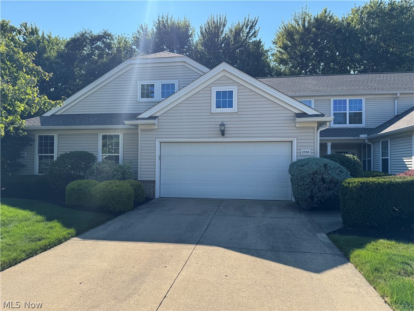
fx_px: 287
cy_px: 156
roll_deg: -0.6
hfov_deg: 71.6
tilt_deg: +1.1
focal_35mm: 24
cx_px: 207
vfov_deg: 56.8
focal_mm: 6.76
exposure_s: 1/2604
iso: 80
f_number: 1.78
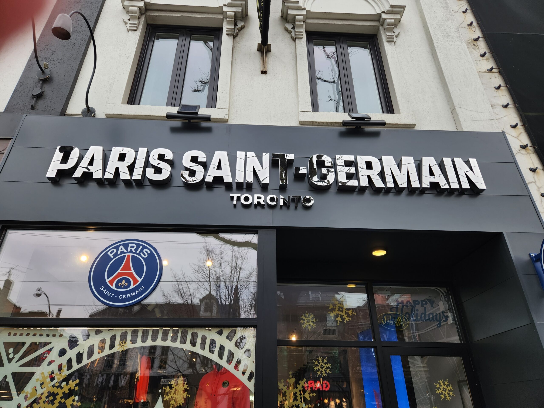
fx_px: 361
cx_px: 272
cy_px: 204
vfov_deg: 58.9
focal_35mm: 23
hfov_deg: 73.9
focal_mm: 5.4
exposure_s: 1/120
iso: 25
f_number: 1.8
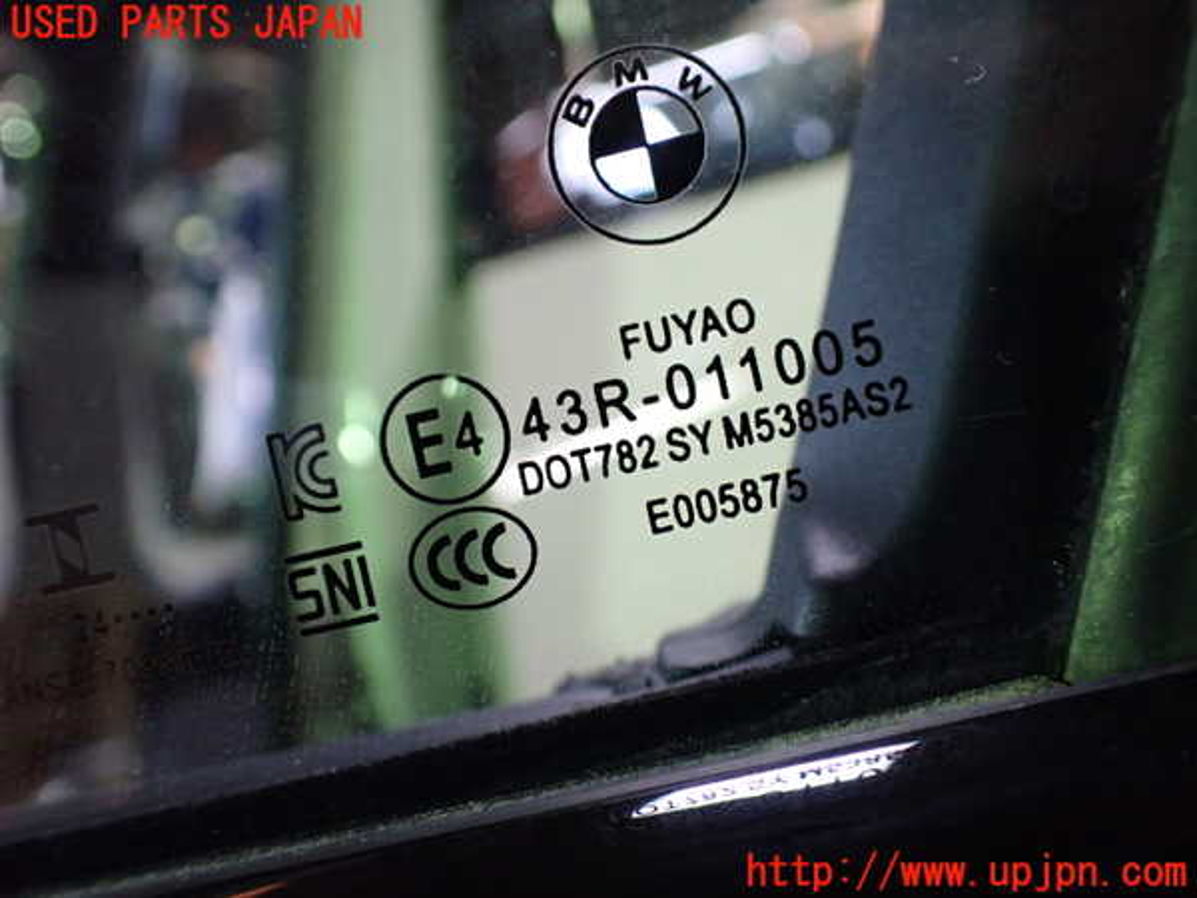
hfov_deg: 60.0
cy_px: 449
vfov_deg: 46.8
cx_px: 598
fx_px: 1037
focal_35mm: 30
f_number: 2.3
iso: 800
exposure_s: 1/80
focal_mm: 5.4
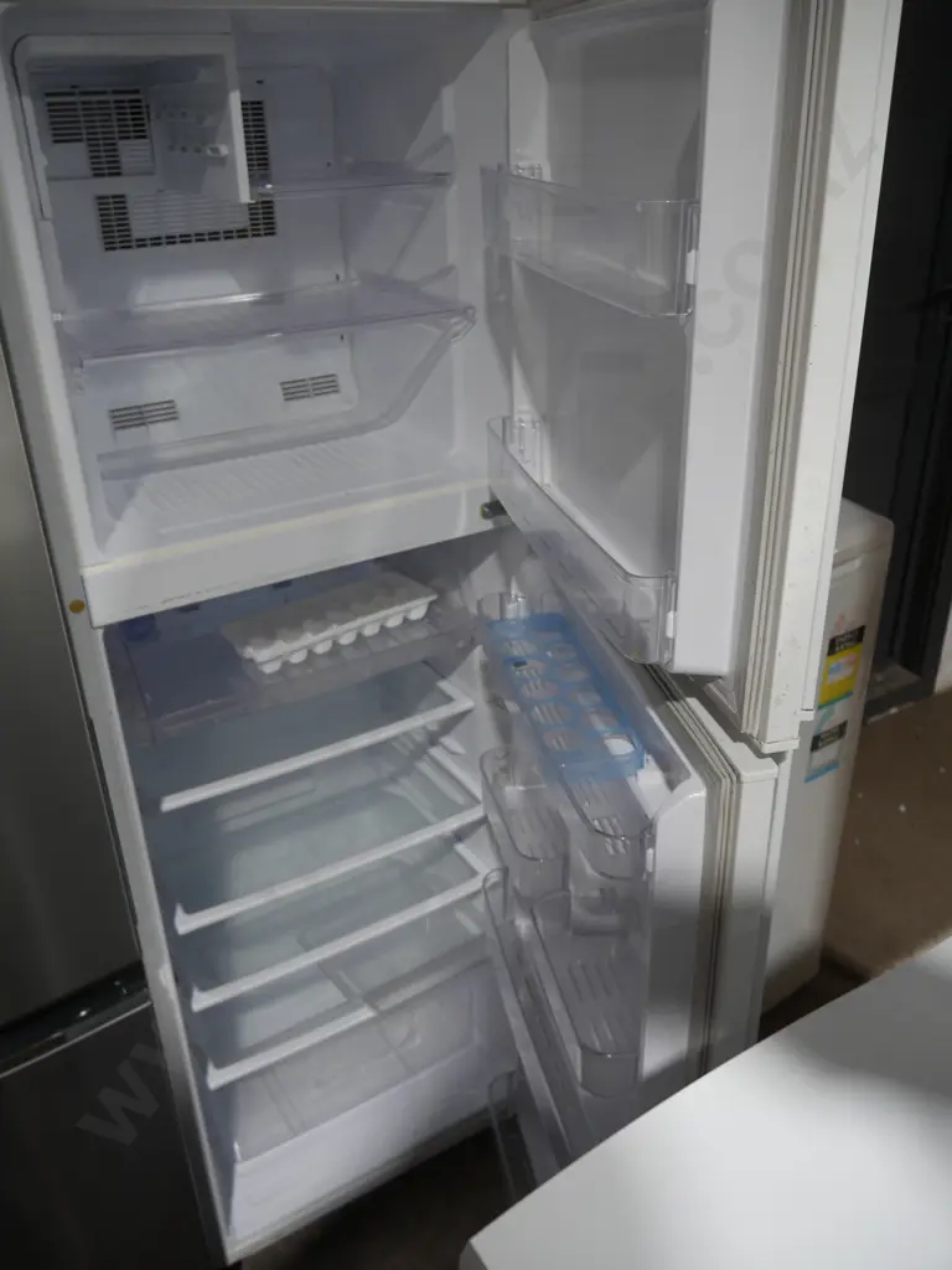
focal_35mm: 28
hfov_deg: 49.7
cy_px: 635
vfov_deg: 63.4
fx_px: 1027
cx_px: 476
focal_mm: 14
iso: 250
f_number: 3.5
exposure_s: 1/60
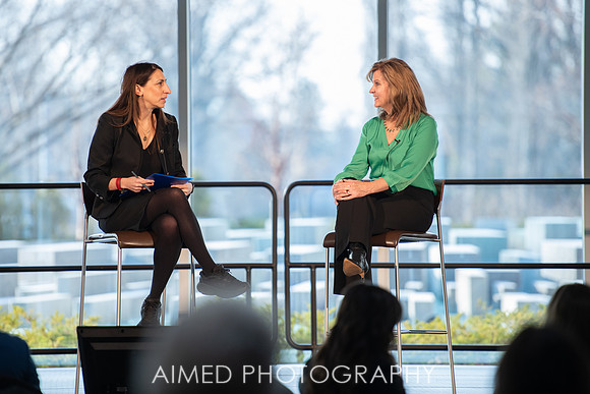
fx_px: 3557
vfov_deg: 6.3
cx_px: 271
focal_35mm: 217
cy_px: 181
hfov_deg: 9.5
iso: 800
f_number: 2.8
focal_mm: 200
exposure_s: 1/200
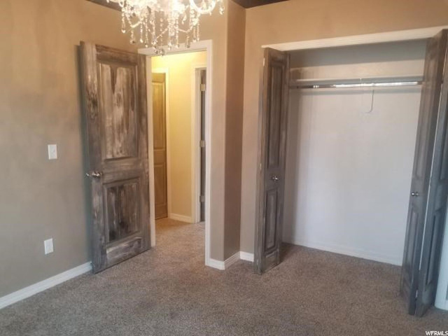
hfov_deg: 67.3
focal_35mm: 26
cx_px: 224
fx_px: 336
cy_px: 168
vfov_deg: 53.1
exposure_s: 1/24
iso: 125
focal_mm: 4.2
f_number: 1.7
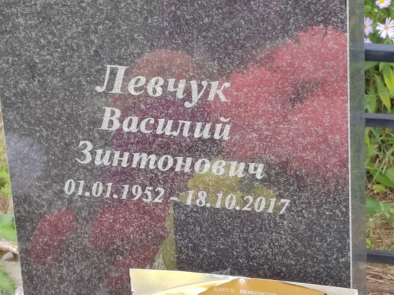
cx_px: 197
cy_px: 157
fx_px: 1592
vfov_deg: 10.6
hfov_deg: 14.1
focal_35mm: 140
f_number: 1.9
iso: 100
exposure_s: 1/160
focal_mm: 5.52
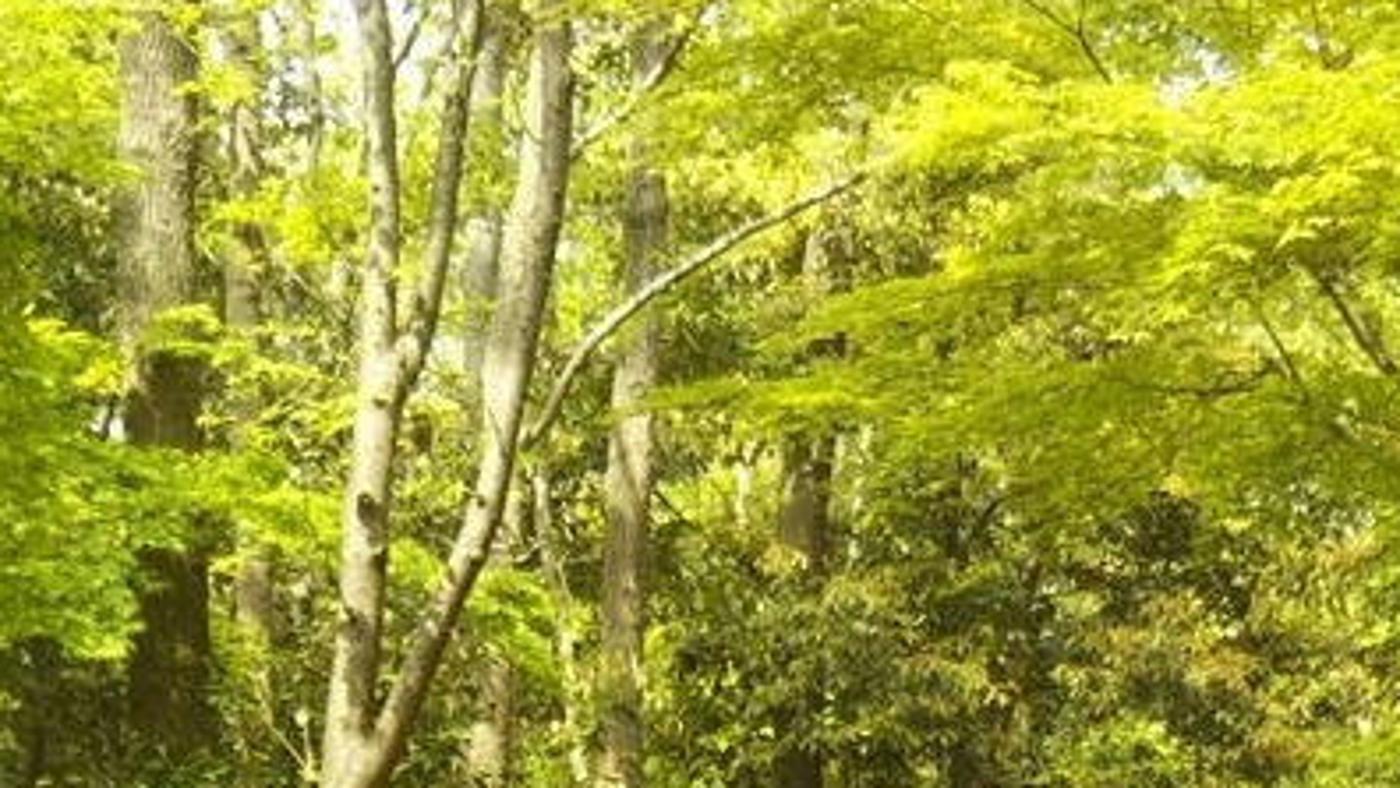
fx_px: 3676
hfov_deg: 21.4
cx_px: 983
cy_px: 1438
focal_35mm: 99
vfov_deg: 11.3
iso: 32
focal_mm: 4
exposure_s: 1/120
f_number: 2.2
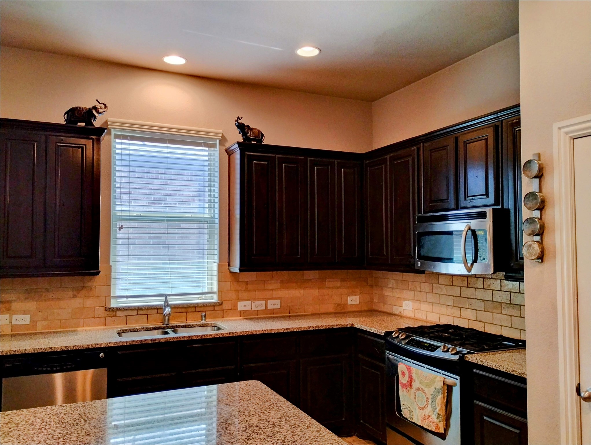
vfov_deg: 49.9
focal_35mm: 28
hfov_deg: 63.4
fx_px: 479
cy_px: 222
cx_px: 296
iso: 409
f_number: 1.8
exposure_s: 1/60
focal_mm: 4.27
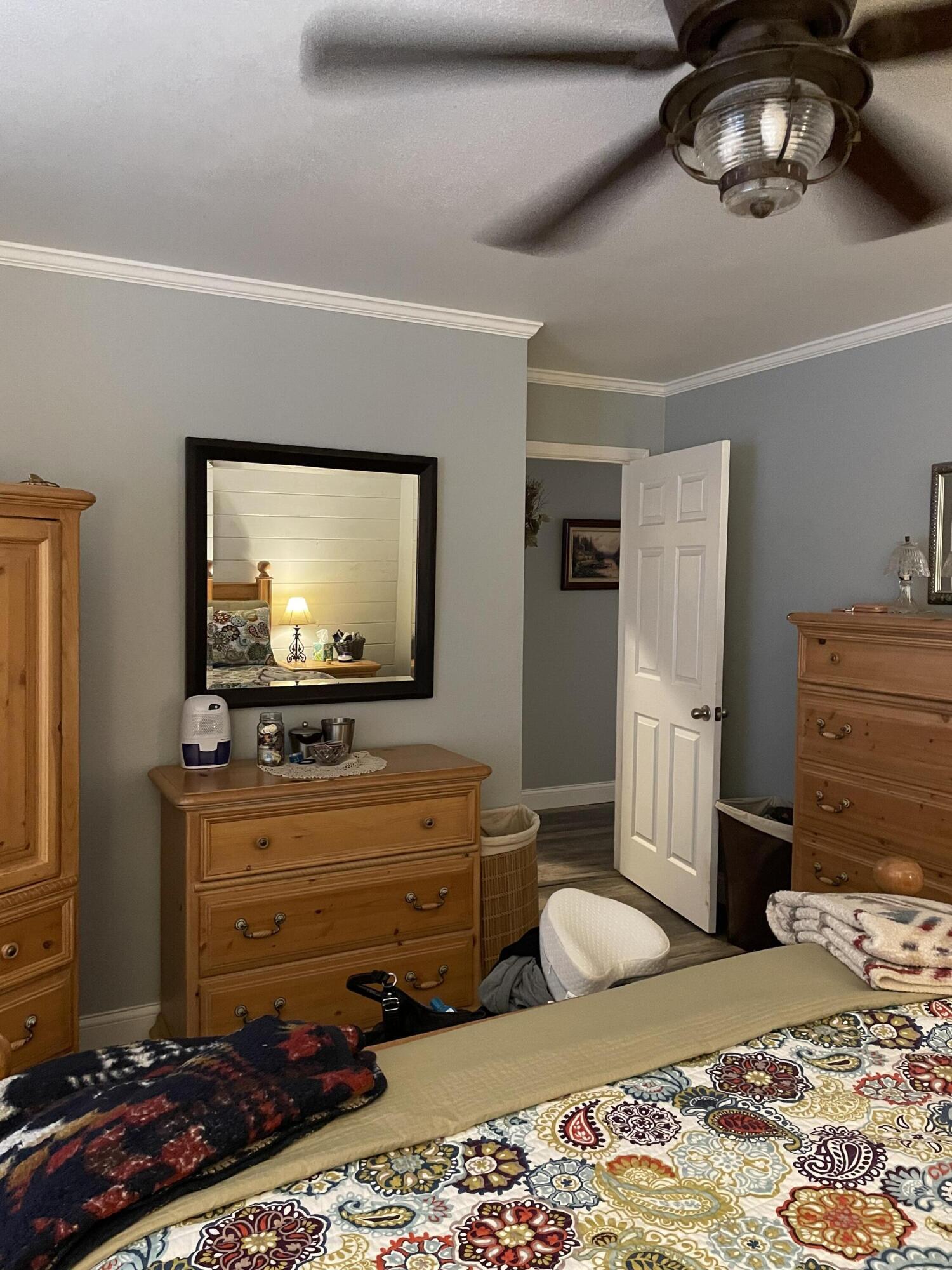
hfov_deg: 53.1
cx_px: 476
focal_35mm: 26
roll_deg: -0.5
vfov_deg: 67.3
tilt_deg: -2.6
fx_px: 953
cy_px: 635
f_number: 1.6
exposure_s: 1/30
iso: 640
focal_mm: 4.2
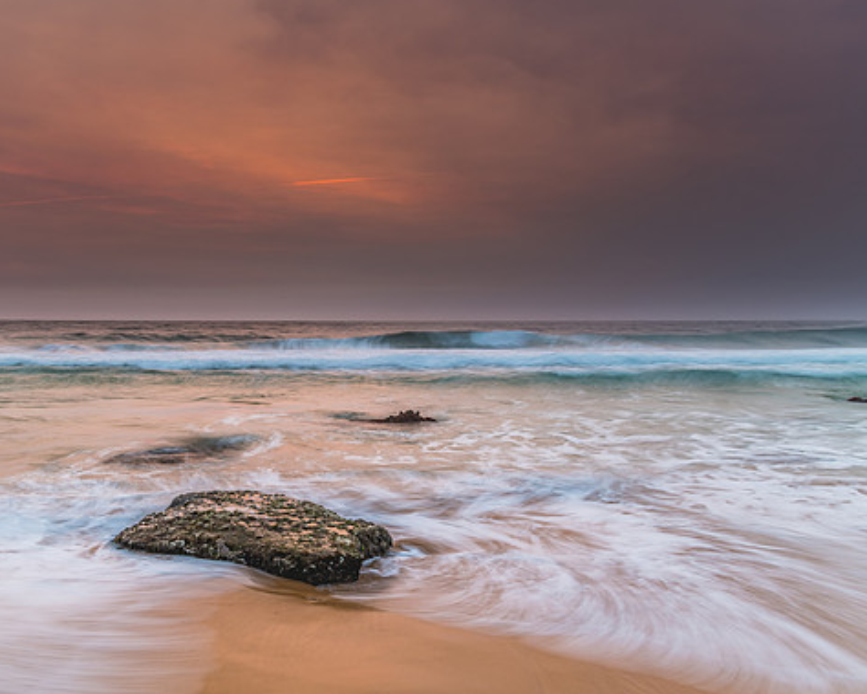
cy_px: 345
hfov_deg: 53.9
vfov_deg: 44.5
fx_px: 847
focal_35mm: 33
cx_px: 349
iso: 100
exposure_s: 1/1.25
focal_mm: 28
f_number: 8
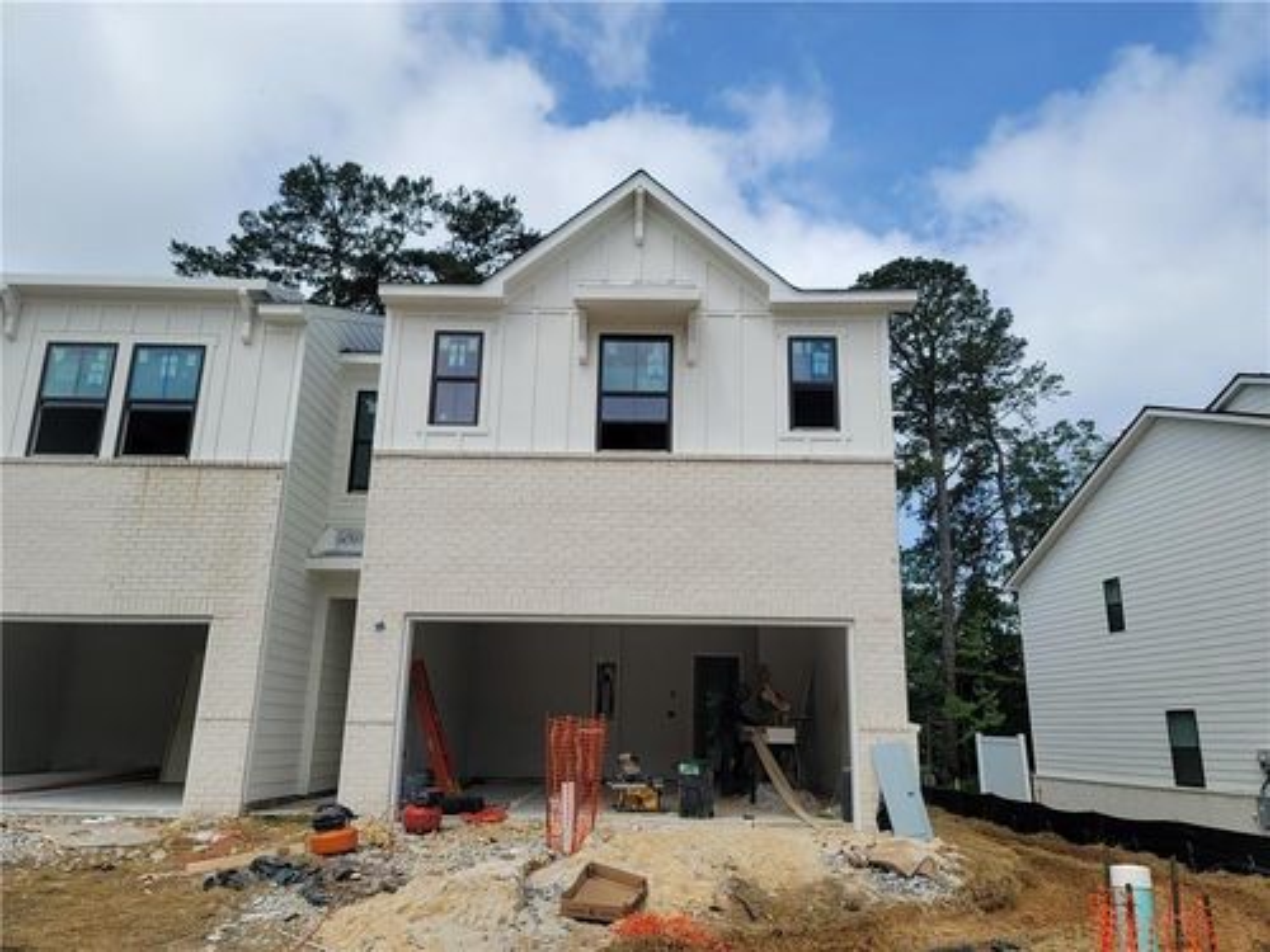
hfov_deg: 69.4
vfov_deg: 54.9
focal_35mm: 25
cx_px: 635
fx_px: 917
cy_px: 476
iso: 20
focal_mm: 7
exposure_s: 1/1265
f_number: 1.8
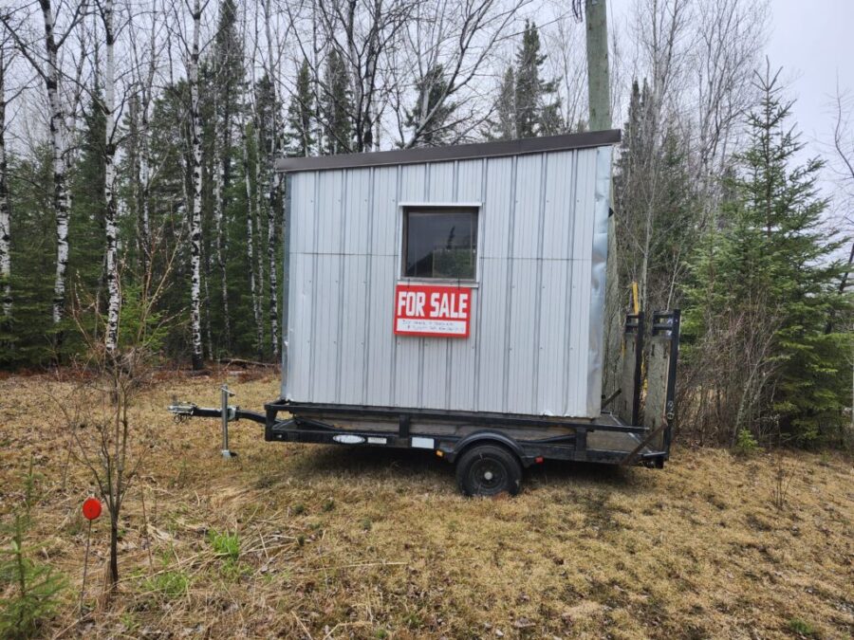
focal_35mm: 23
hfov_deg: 73.9
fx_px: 567
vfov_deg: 58.9
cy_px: 320
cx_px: 427
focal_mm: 5.54
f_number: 1.8
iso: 25
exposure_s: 1/509
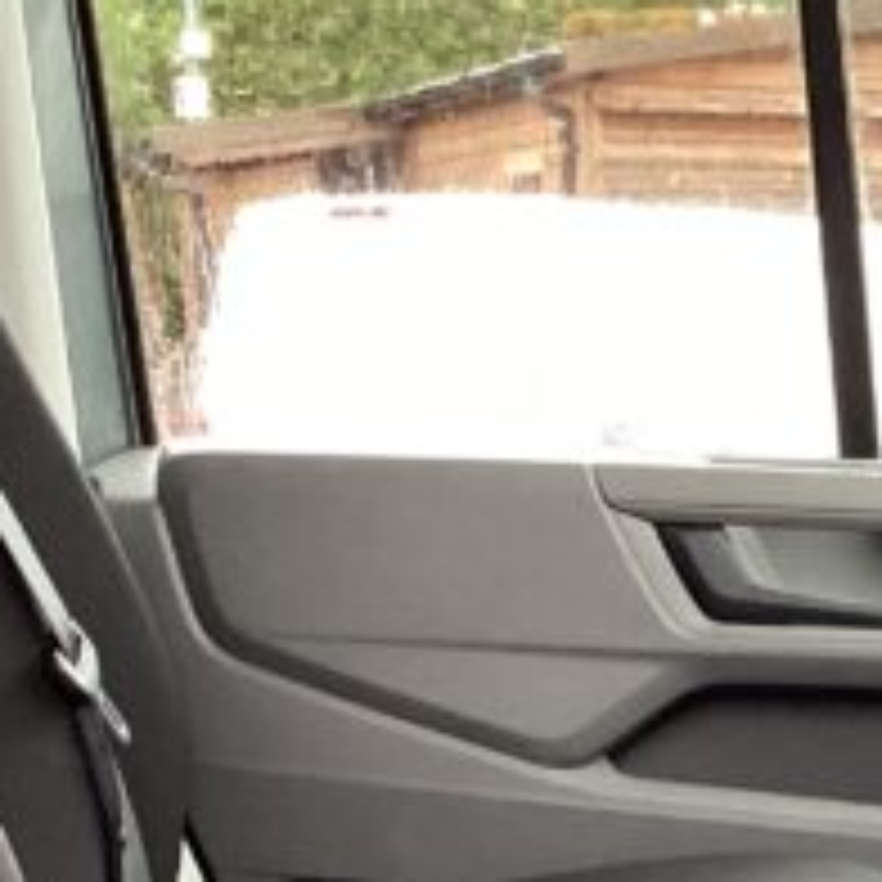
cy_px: 817
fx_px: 3200
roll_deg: -0.1
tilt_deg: -8.3
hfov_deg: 15.1
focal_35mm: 111
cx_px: 1062
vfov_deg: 15.5
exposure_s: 1/60
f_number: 2.4
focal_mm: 3.3
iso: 100
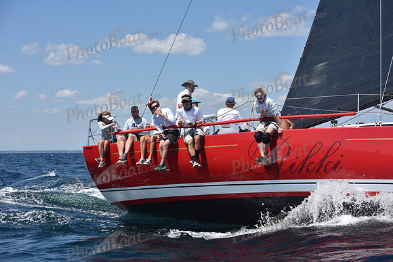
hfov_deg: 28.8
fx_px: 764
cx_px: 196
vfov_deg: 19.5
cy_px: 131
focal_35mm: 70
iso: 200
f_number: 7.1
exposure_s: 1/1000
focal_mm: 70
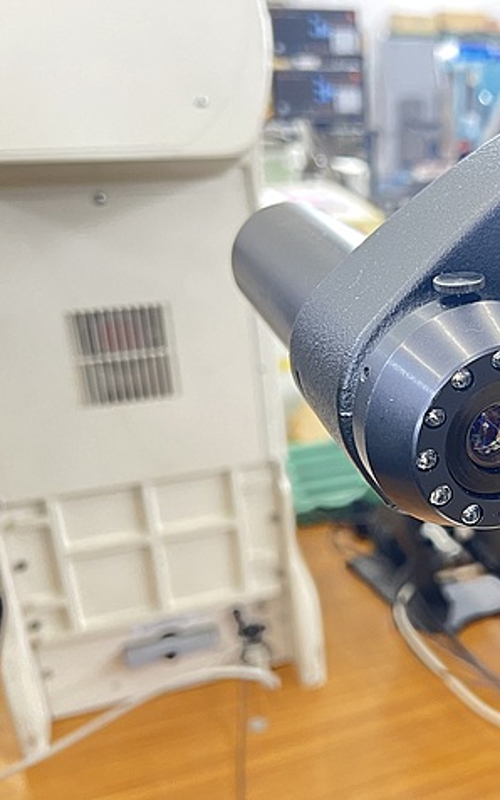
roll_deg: +0.6
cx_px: 500
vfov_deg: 52.8
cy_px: 401
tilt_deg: -22.0
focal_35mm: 37
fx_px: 807
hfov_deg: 31.8
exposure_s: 1/60
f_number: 1.5
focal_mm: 5.7
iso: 400
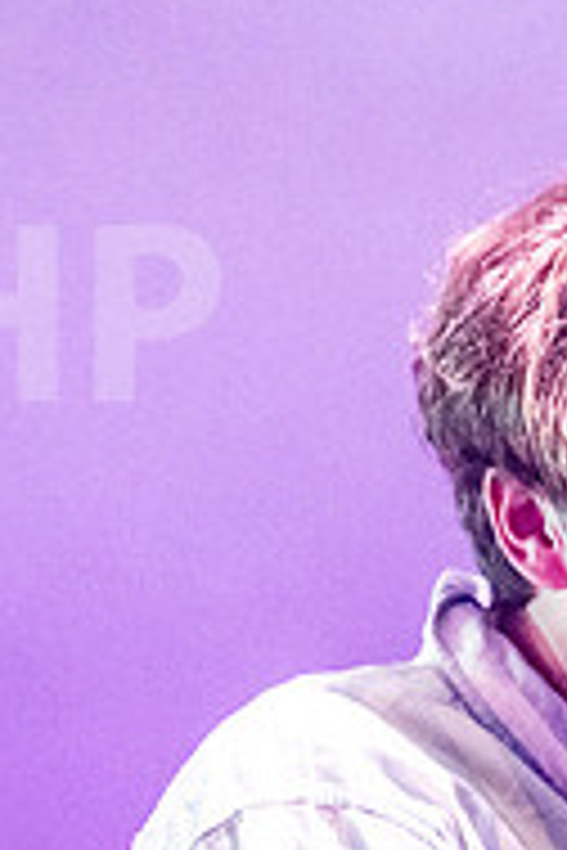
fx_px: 13229
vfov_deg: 3.7
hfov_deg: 2.5
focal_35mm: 560
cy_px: 782
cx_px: 730
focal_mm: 170
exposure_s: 1/400
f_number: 2.8
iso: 5000
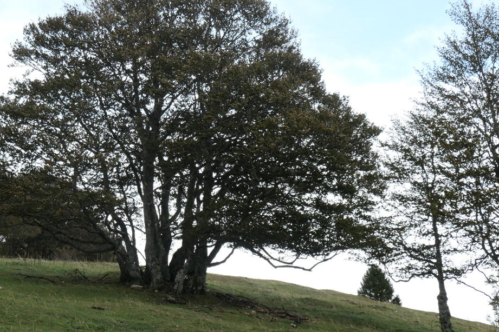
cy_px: 195
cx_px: 117
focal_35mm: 70
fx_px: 970
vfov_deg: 19.4
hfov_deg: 28.4
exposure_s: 1/320
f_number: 4
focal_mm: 15.8
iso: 200
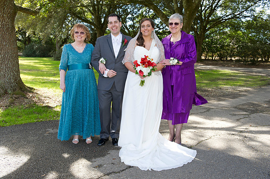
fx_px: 262
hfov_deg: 54.5
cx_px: 135
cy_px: 90
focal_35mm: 35
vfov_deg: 37.8
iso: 320
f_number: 5.6
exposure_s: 1/200
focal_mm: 35
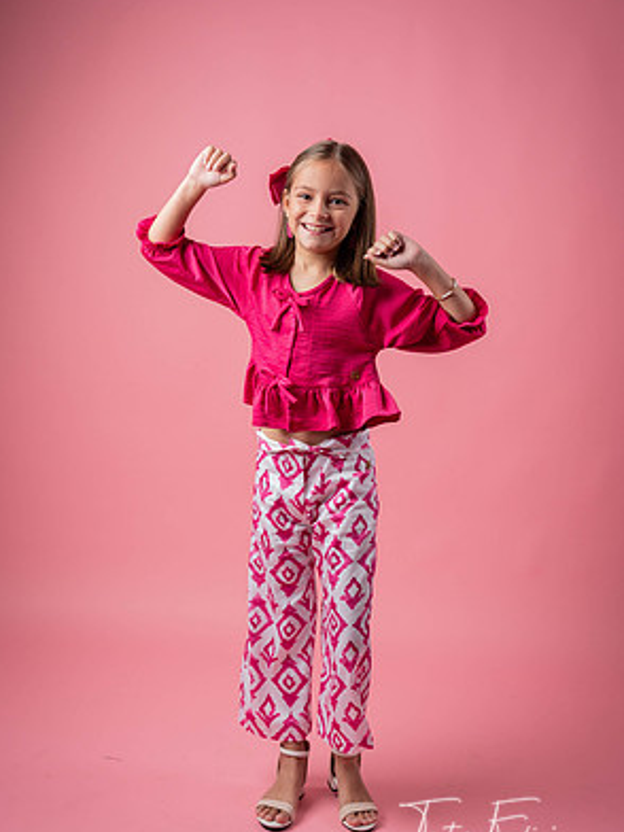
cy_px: 429
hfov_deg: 27.5
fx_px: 1274
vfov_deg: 36.2
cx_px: 310
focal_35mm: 53
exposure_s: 1/160
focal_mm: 48
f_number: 4.5
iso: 64
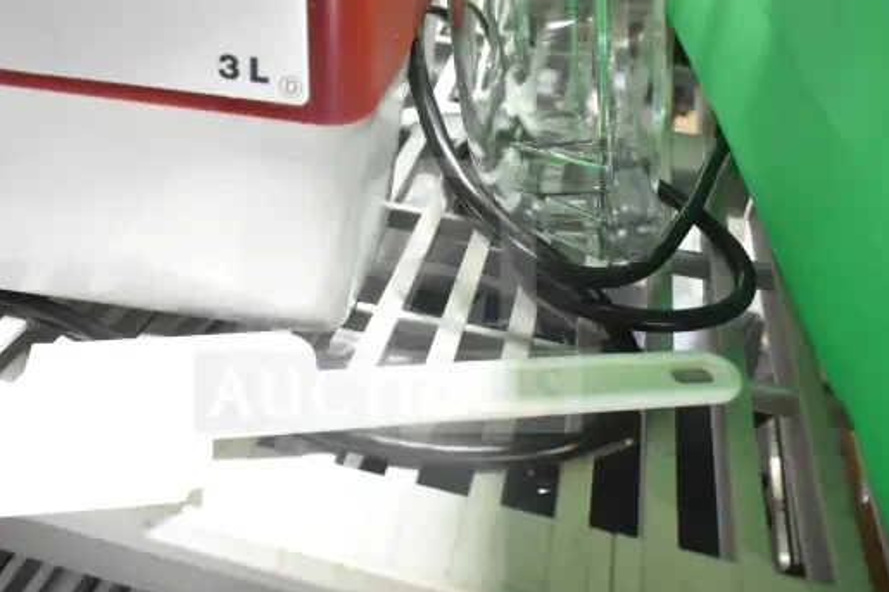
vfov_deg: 41.1
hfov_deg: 58.5
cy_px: 296
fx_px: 790
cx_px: 387
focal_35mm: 32
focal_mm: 18
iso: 1600
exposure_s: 1/125
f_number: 5.6
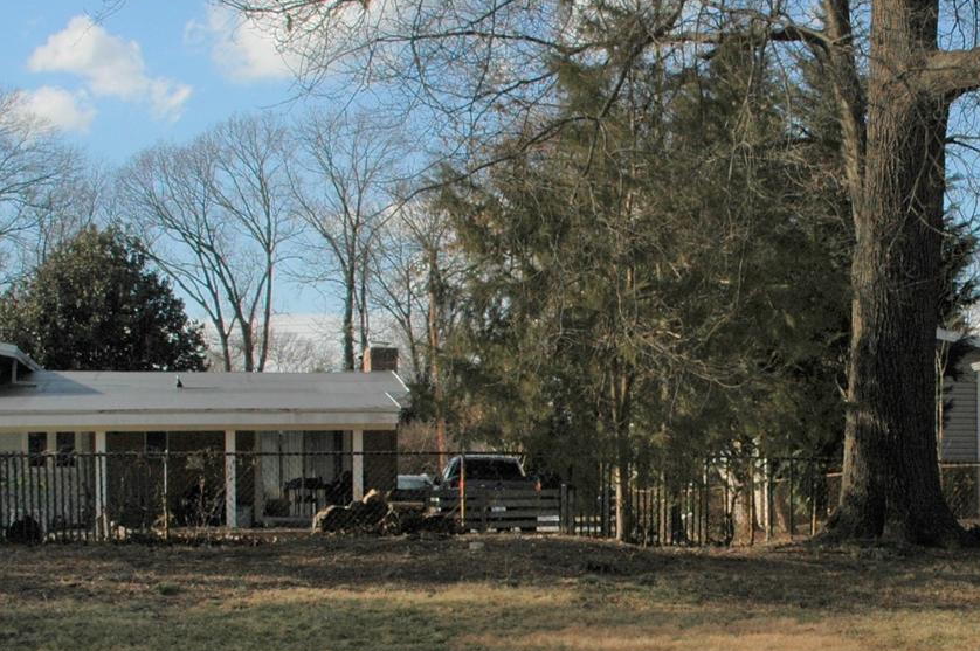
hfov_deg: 30.1
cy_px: 543
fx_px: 1795
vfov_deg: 20.3
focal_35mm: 66
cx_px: 729
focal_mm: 18
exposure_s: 1/320
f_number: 9
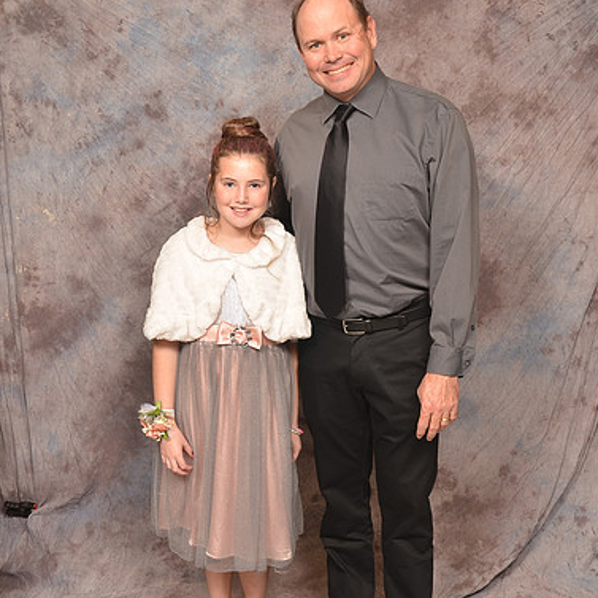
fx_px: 919
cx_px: 297
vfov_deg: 36.1
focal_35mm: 47
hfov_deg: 36.1
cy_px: 311
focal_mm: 24
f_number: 5.6
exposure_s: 1/60
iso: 200
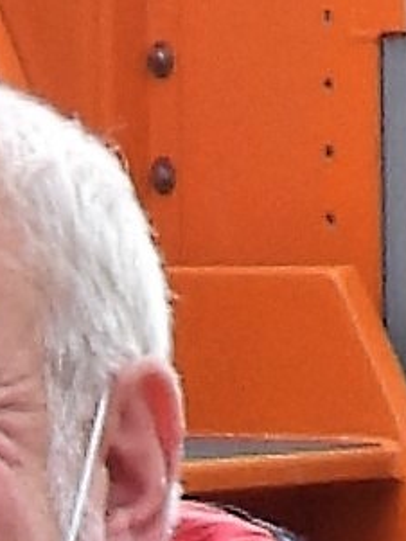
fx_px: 3594
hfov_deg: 6.5
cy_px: 1366
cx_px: 229
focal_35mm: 230
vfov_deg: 7.9
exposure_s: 1/40
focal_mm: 7.9
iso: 100
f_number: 3.2
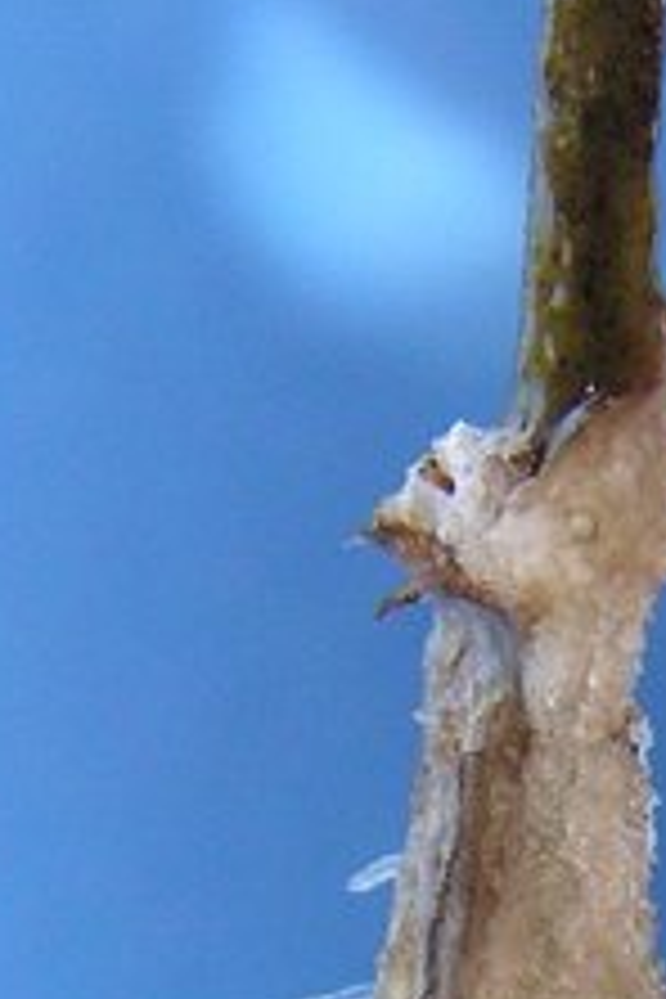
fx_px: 2803
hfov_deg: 13.4
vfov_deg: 19.1
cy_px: 1188
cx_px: 594
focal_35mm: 101
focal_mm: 6
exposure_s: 1/30
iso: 200
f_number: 3.2
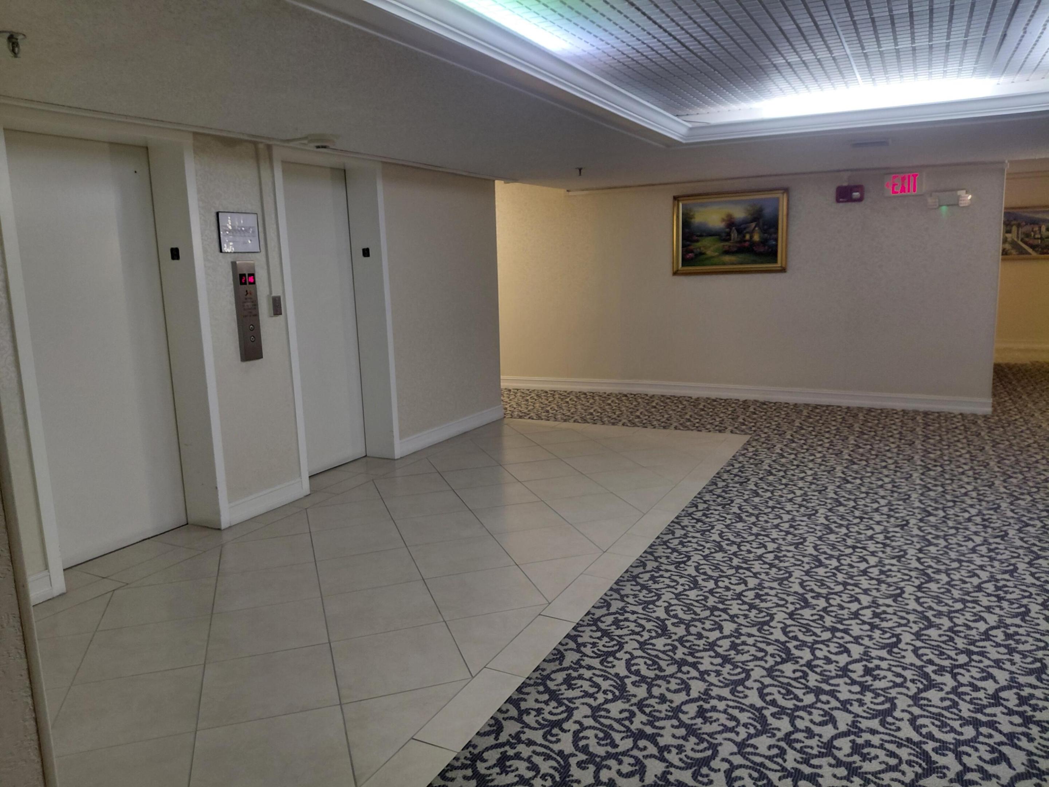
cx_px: 524
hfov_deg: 69.4
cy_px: 394
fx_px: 758
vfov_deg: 54.9
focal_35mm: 25
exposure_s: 1/60
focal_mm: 4.69
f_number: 1.8
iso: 250
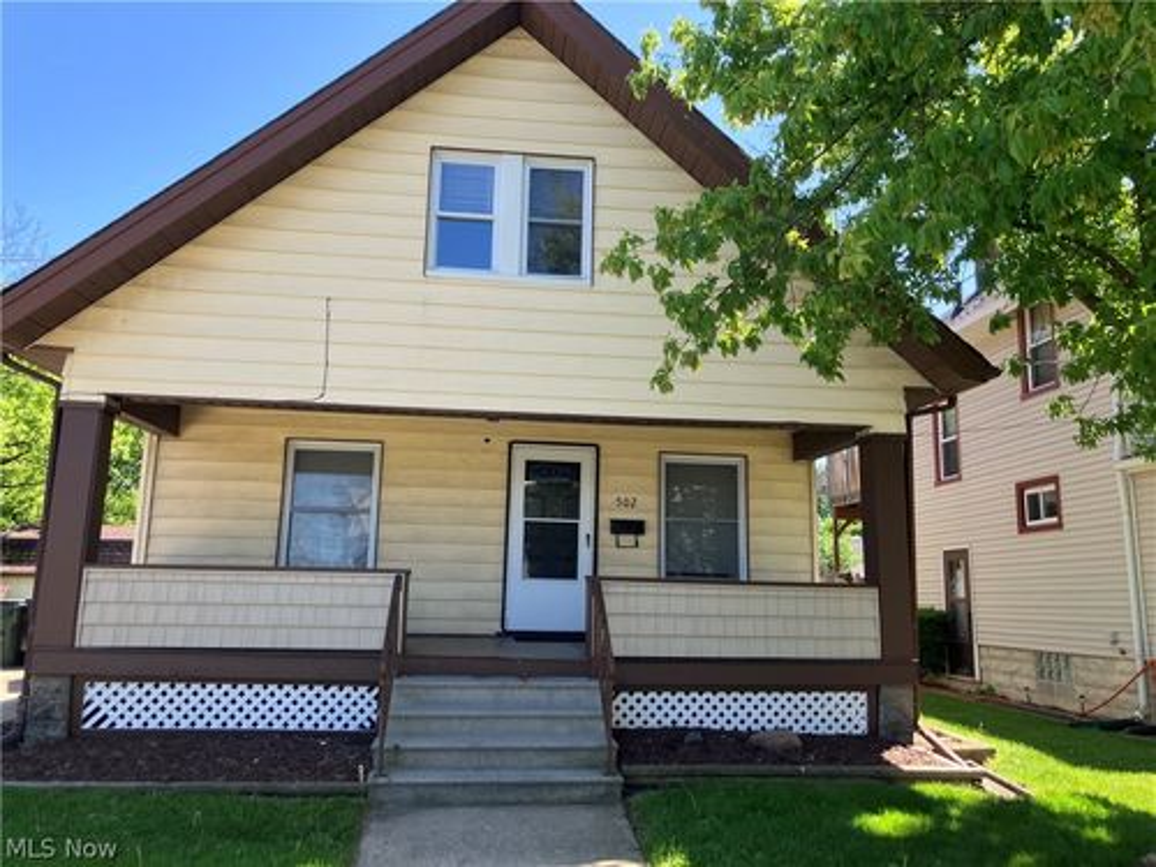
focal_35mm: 28
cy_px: 434
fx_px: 935
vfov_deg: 49.7
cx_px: 578
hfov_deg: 63.4
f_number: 1.8
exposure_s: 1/476
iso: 32
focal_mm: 3.99
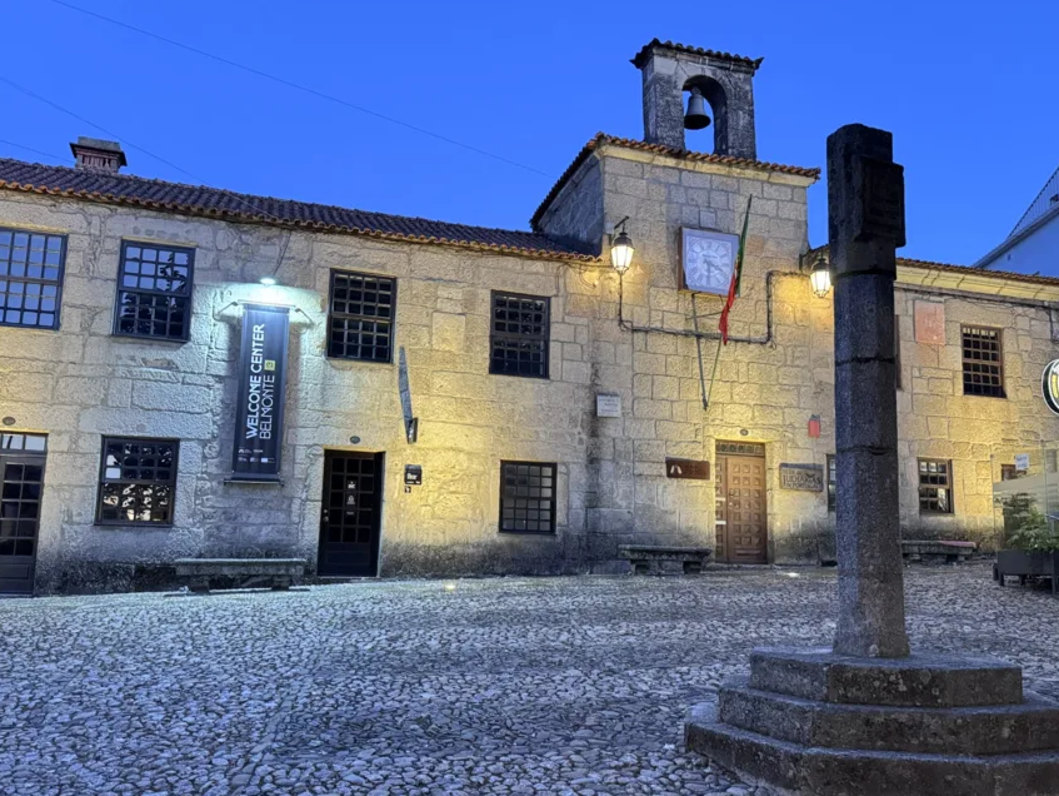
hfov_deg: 61.6
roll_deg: -1.5
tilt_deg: +9.1
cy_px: 434
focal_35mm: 29
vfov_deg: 48.2
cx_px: 533
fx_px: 888
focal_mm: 6.76
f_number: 1.78
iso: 1000
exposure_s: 1/33
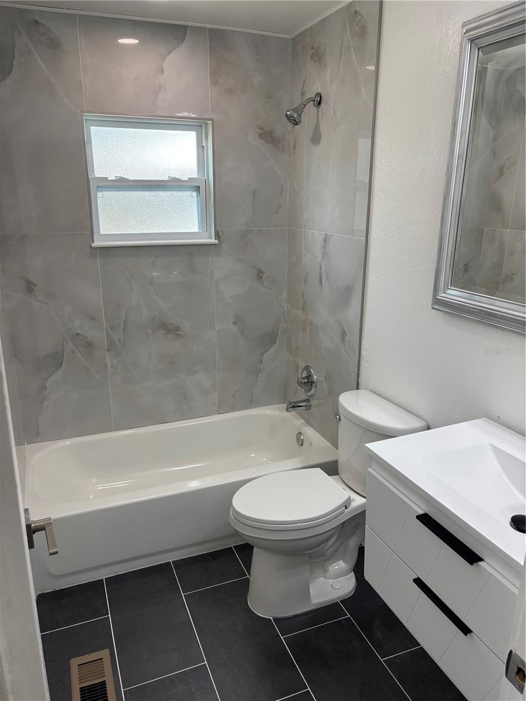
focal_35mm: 26
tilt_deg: -17.1
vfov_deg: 67.3
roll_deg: -0.4
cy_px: 350
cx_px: 263
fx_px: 527
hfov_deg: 53.1
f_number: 1.6
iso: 64
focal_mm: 5.96
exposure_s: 1/120
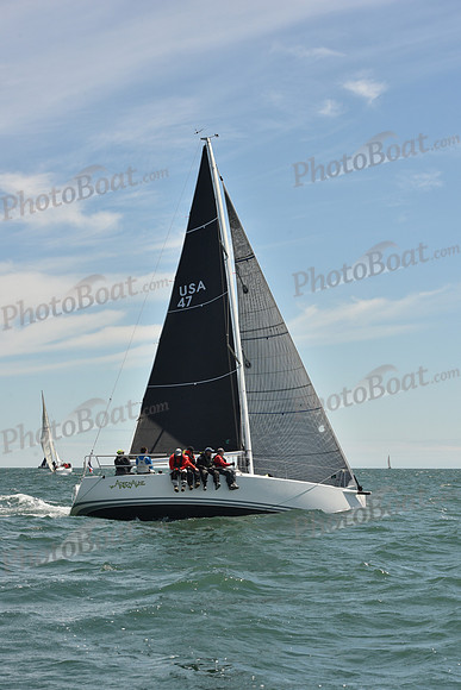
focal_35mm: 85
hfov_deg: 16.1
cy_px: 345
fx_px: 1632
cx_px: 230
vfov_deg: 23.9
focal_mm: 85
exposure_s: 1/800
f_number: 11
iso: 320
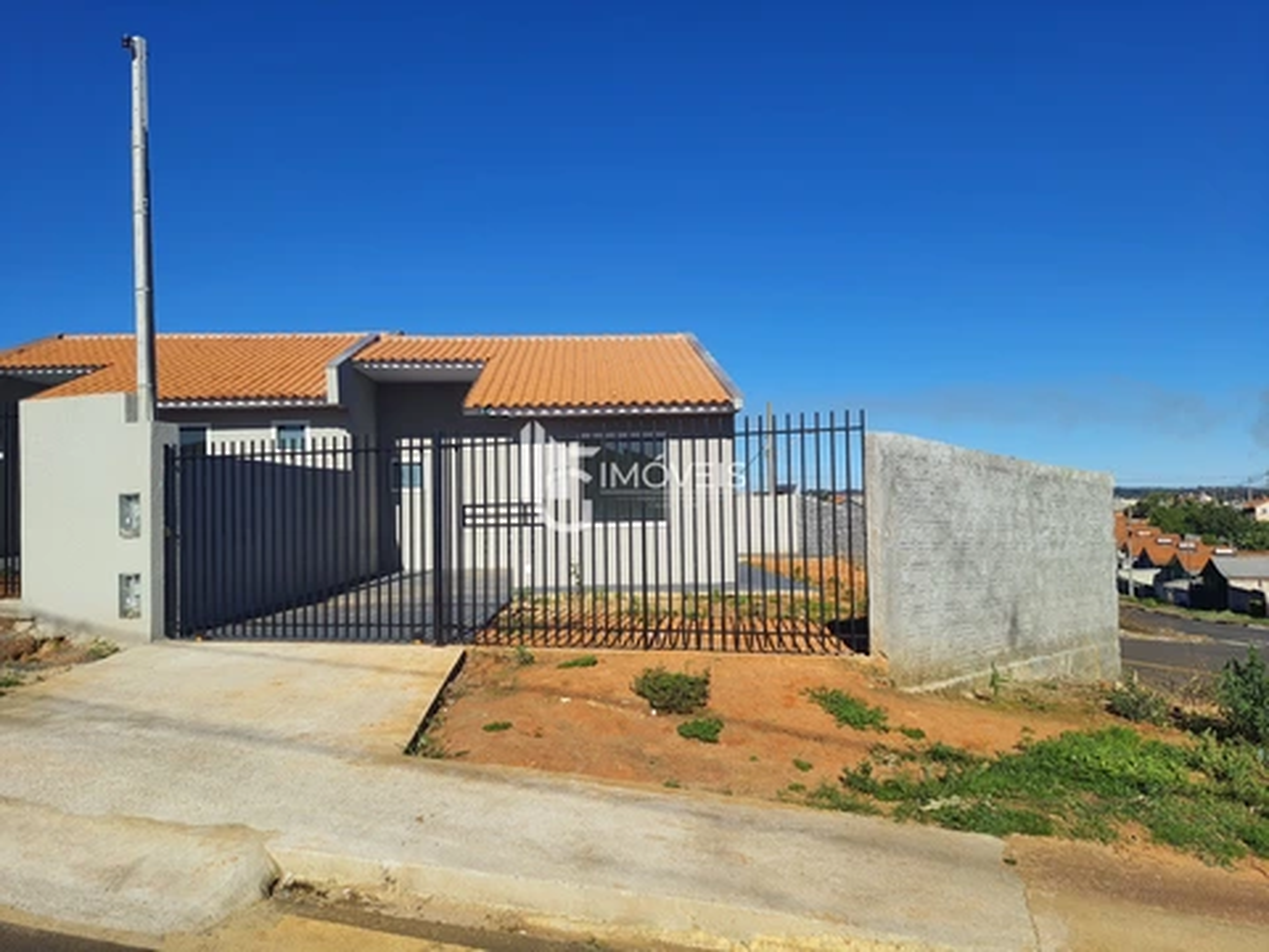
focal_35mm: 24
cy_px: 476
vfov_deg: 56.8
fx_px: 880
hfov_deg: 71.6
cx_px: 634
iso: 50
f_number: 1.8
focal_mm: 5.23
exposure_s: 1/1864
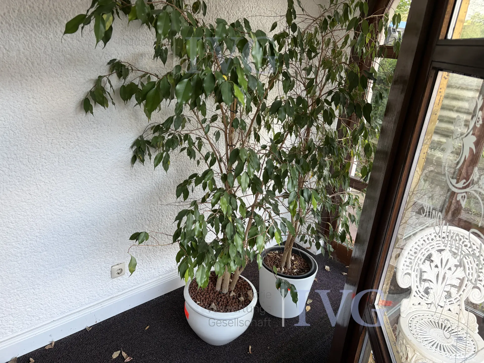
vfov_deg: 53.1
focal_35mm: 26
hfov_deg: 67.3
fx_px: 364
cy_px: 182
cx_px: 242
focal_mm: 5.96
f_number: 1.6
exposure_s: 1/68
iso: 125
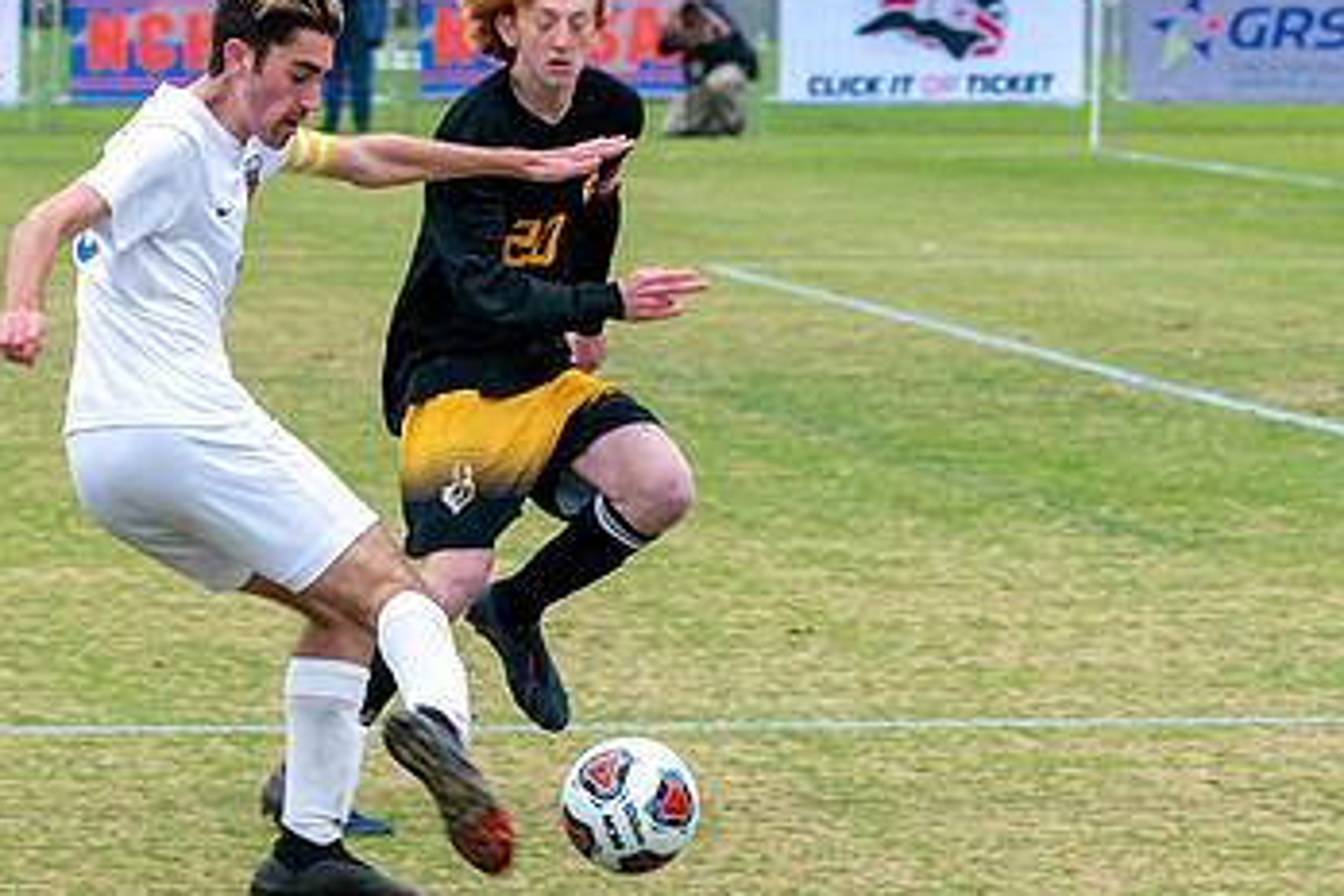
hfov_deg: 6.9
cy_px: 221
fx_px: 11124
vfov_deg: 4.6
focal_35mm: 298
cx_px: 487
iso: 2500
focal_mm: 112
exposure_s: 1/800
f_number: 5.6
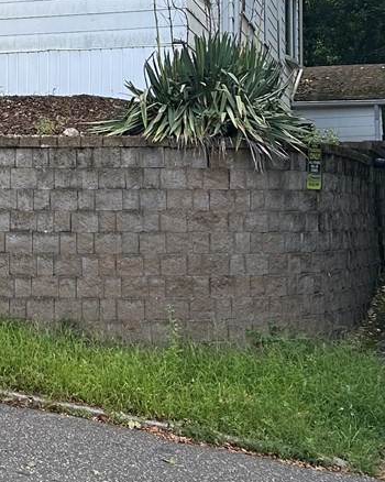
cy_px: 101
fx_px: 1269
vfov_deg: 21.3
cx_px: 52
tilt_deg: +5.3
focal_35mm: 89
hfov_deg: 17.1
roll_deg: -0.4
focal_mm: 5.7
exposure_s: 1/413
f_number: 1.5
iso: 50
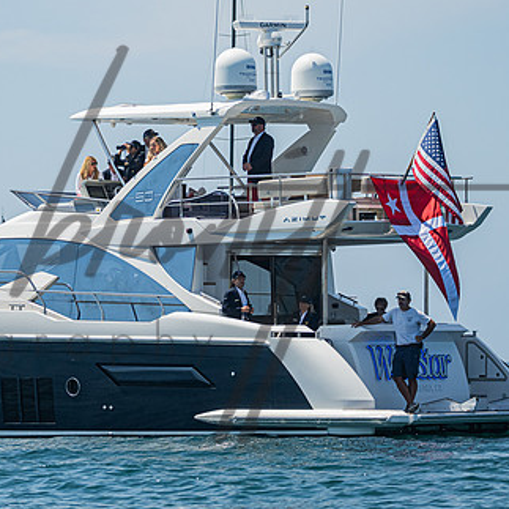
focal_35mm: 268
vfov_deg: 6.5
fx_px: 4458
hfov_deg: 6.5
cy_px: 162
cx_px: 153
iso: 400
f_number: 4.8
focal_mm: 130
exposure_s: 1/6400
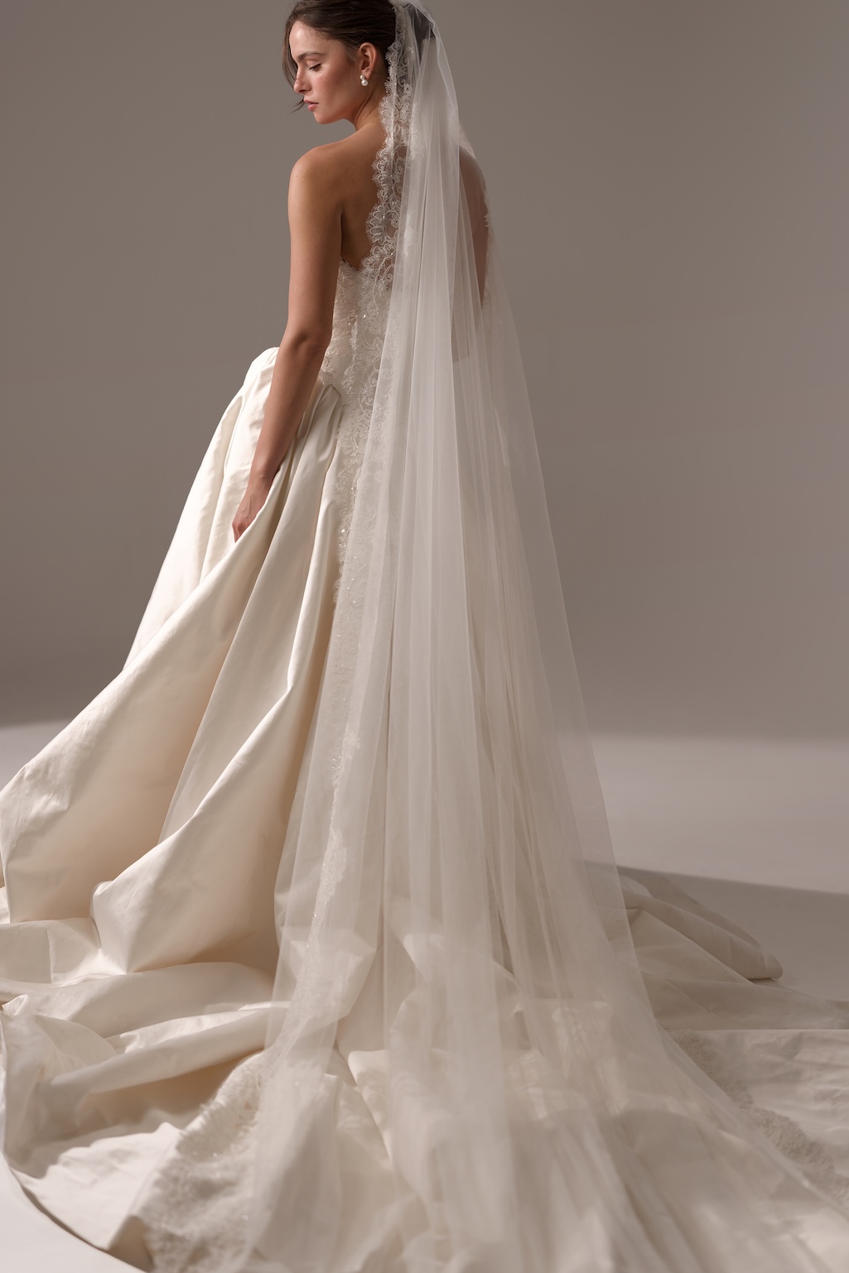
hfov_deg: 20.9
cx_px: 436
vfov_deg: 31.0
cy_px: 616
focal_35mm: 65
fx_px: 2300
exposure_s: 1/640
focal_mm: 50
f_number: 1.2
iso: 50
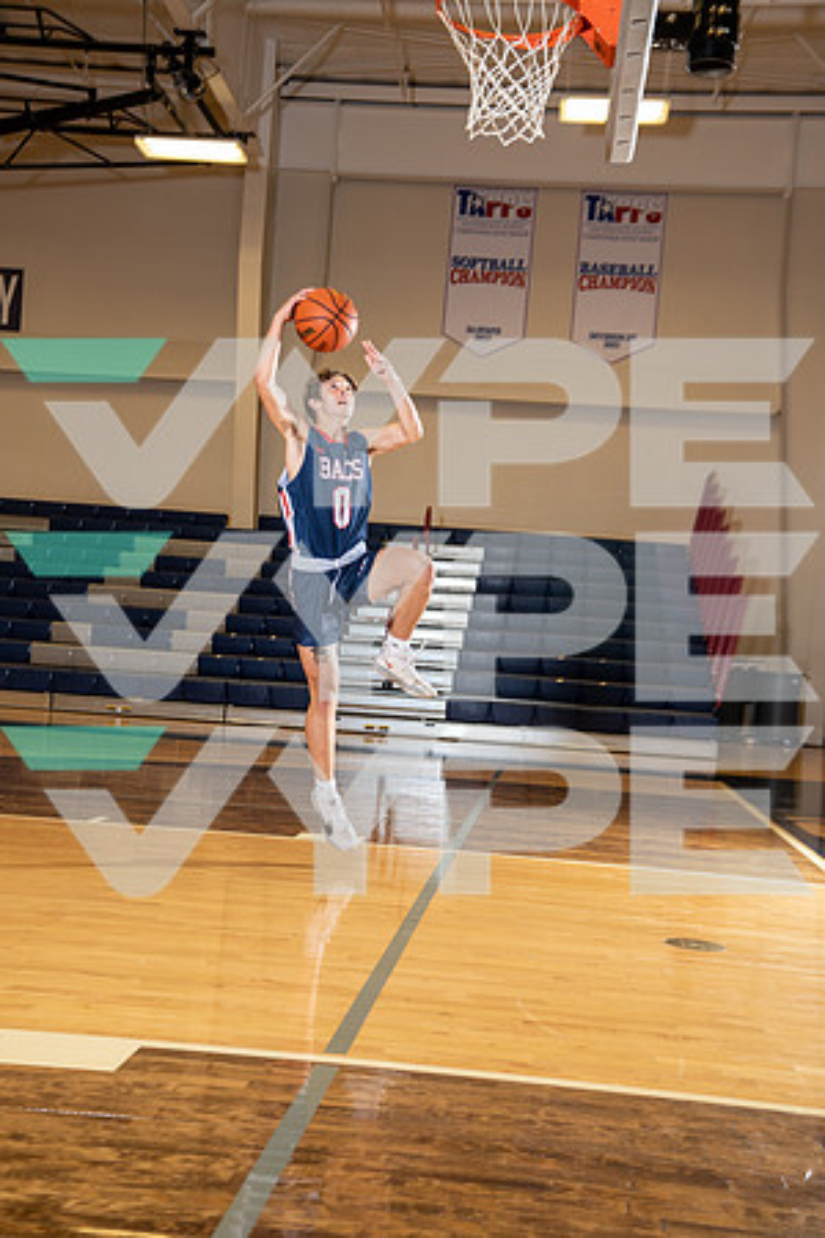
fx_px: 1684
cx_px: 412
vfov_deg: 40.3
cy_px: 619
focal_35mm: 49
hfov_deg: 27.5
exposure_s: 1/250
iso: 640
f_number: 4
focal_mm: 49
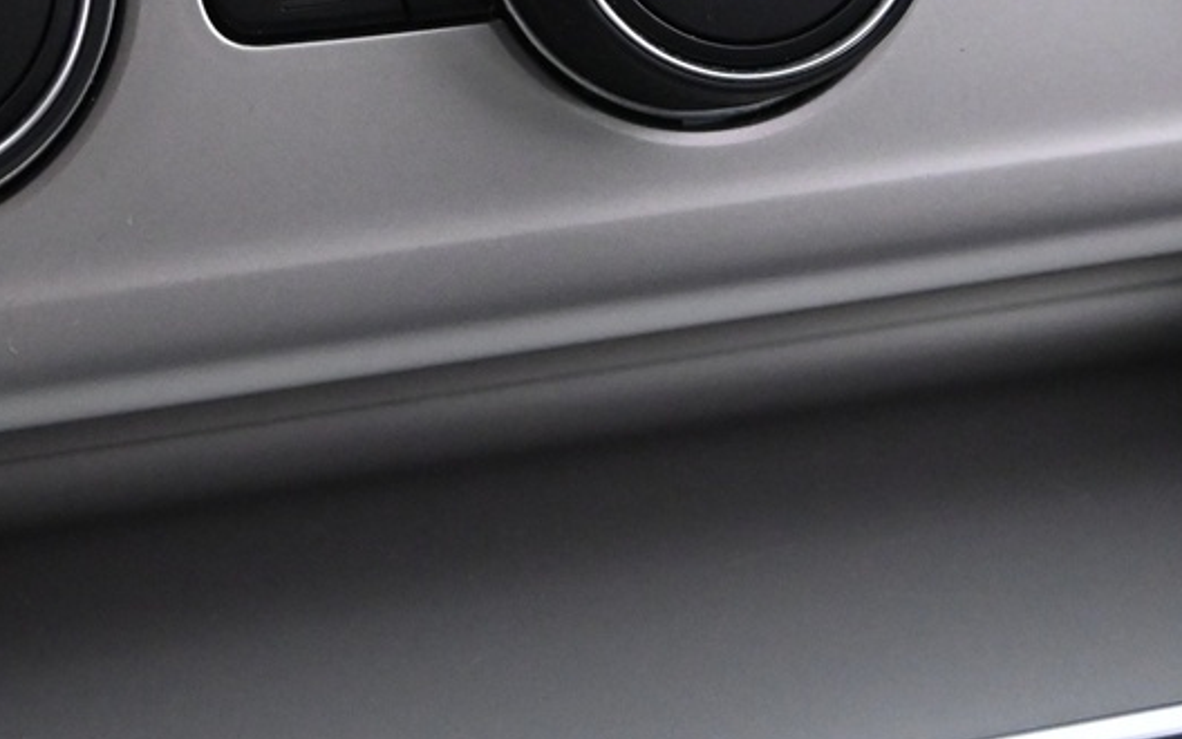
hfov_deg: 21.1
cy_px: -296
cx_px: 475
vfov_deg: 12.7
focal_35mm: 99
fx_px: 3175
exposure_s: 1/20
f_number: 4
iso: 2500
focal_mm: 21
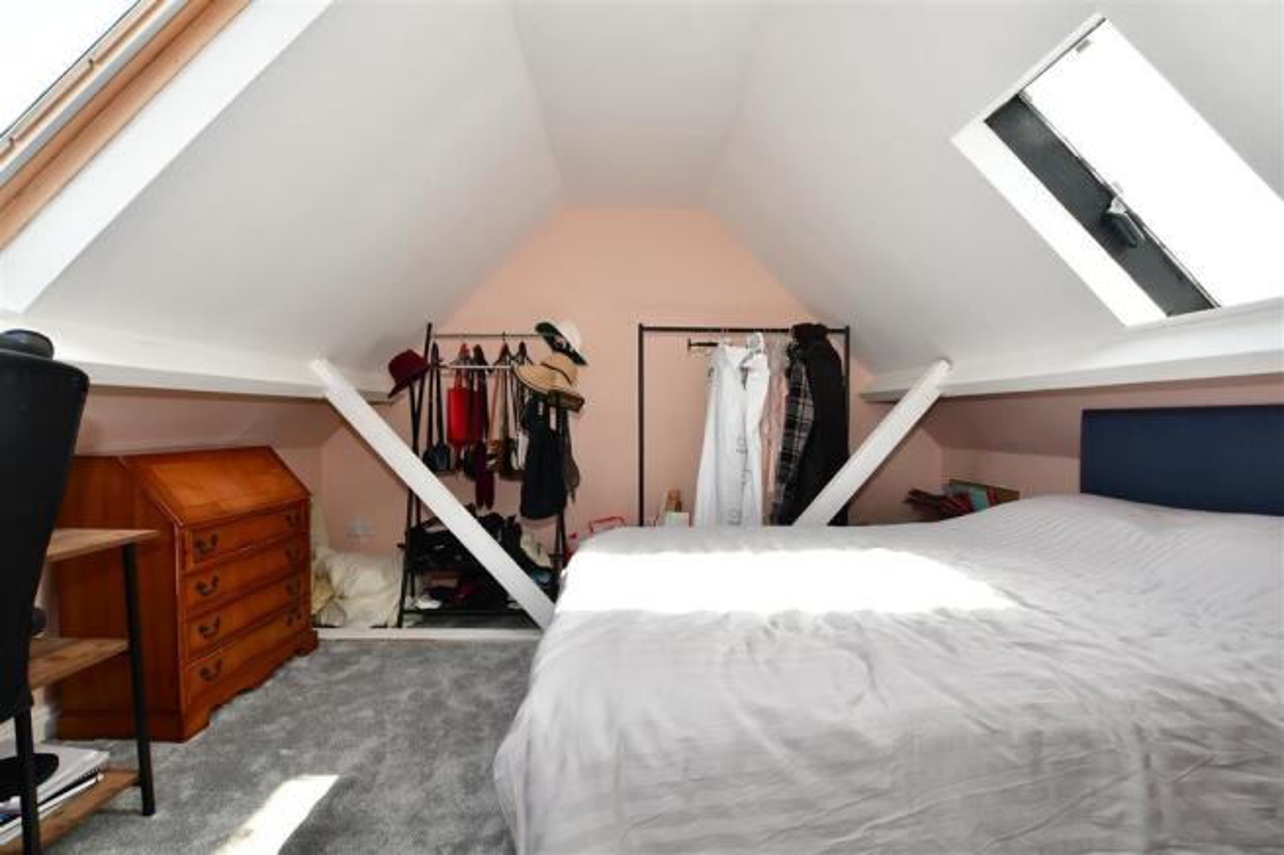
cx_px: 642
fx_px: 535
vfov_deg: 77.3
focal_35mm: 15
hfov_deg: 100.4
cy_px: 428
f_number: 8
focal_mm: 10
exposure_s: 1/50
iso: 160
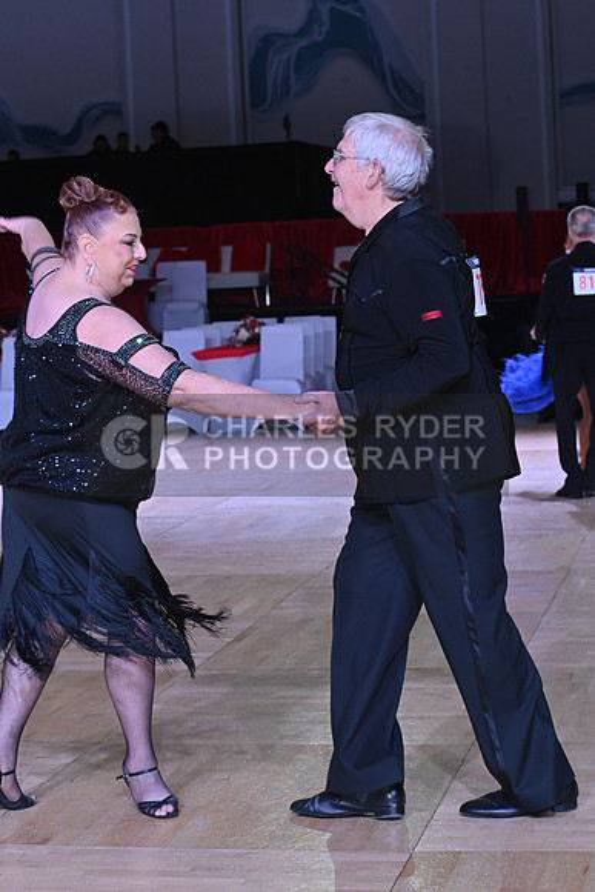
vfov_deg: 23.6
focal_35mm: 86
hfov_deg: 15.9
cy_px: 446
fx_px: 2131
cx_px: 298
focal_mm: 86
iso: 1600
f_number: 8
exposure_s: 1/200
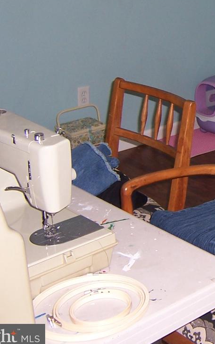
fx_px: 647
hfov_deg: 17.4
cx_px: 302
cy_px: 97
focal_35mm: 69
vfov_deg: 29.4
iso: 80
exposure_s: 1/60
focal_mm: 5.5
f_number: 2.8
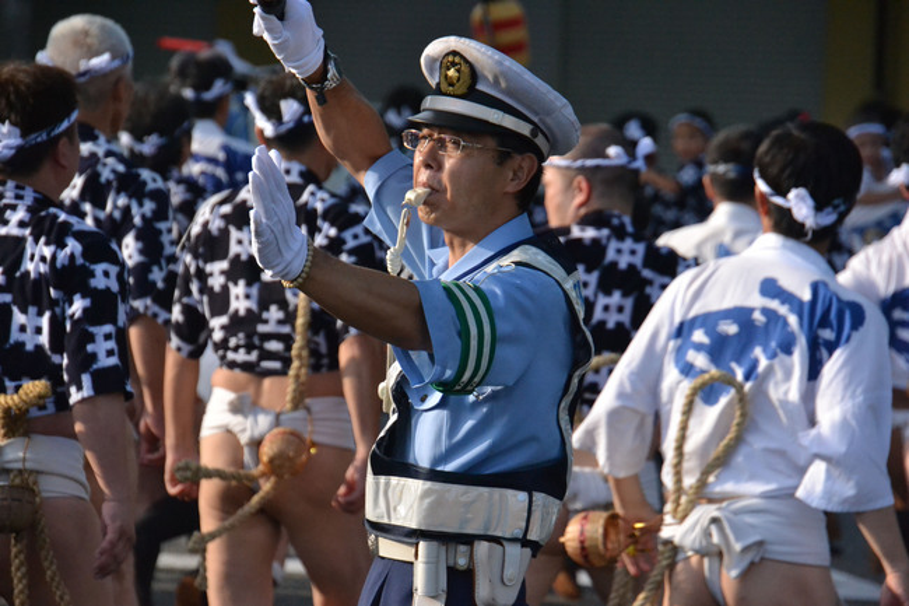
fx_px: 4922
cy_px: 303
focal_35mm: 195
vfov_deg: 7.0
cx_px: 454
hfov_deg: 10.6
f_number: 6
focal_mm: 130
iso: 2800
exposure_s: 1/4000
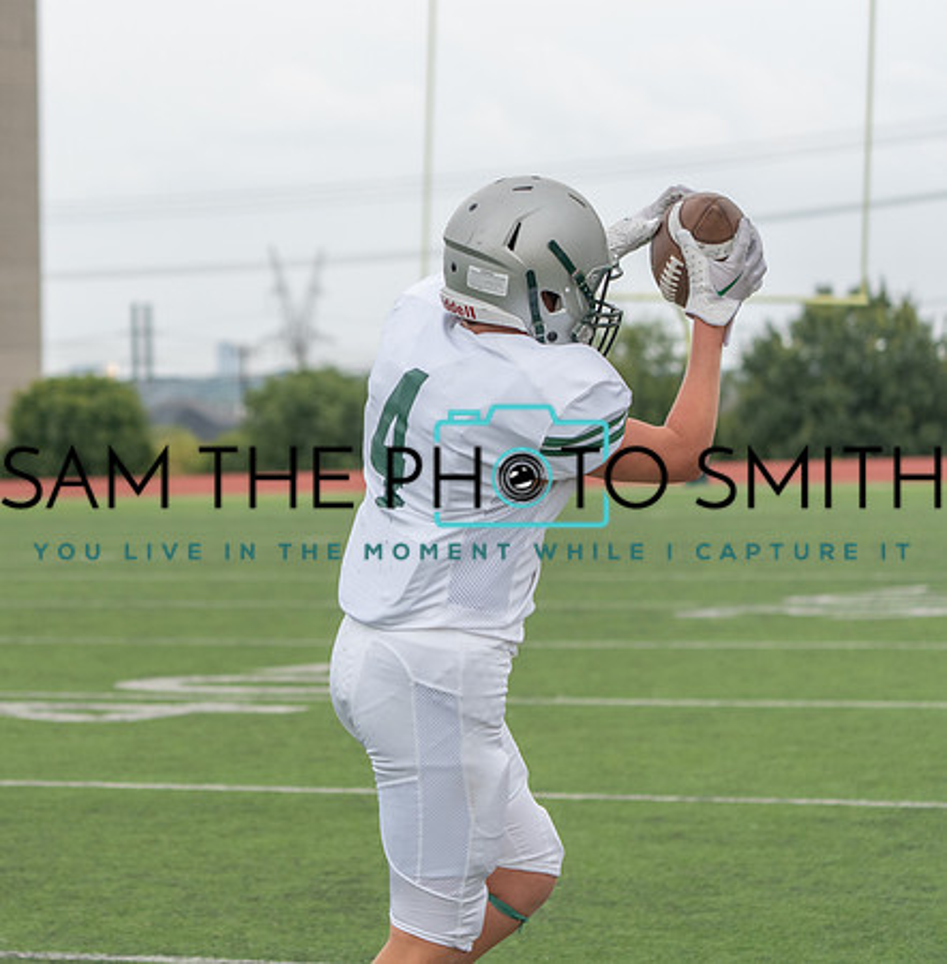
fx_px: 4404
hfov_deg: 12.2
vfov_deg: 12.5
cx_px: 198
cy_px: 464
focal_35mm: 141
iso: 800
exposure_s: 1/1000
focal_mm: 100
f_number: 4.5
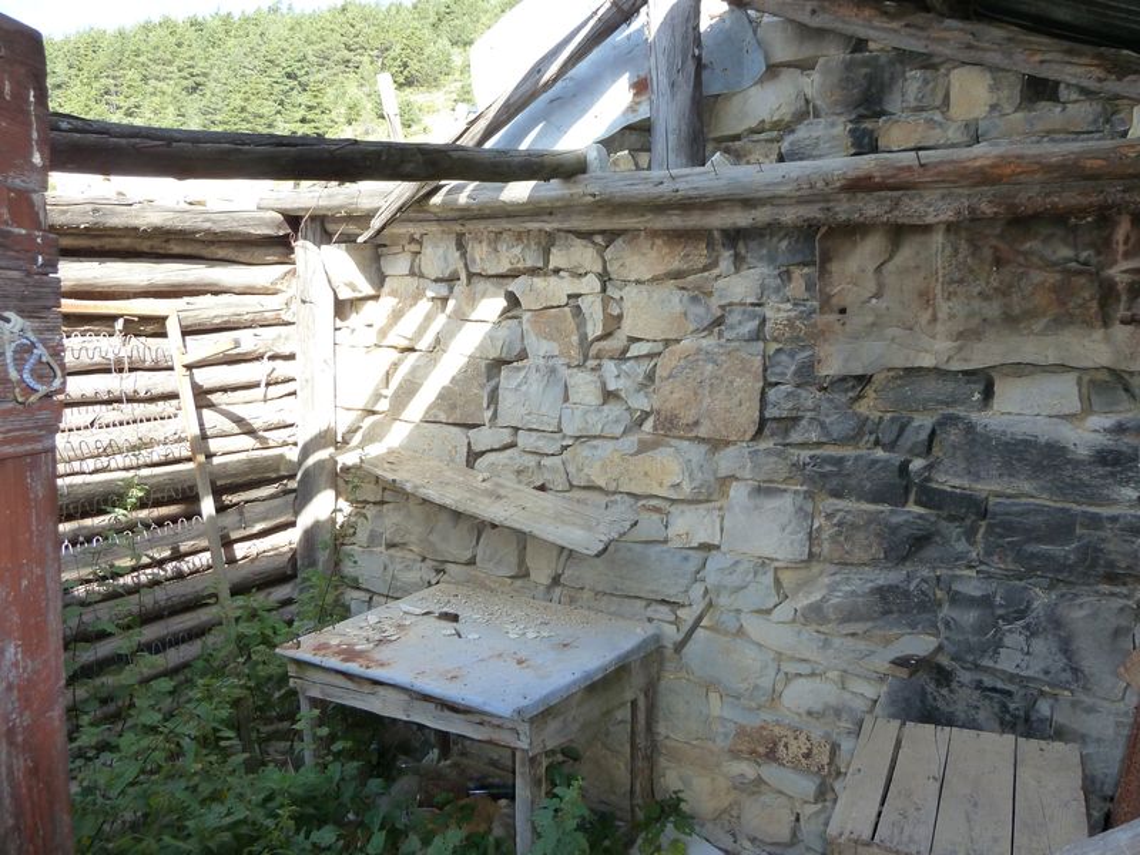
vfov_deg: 54.9
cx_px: 570
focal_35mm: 25
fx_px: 823
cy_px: 428
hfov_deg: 69.4
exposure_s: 1/100
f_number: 4
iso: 125
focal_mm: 4.1
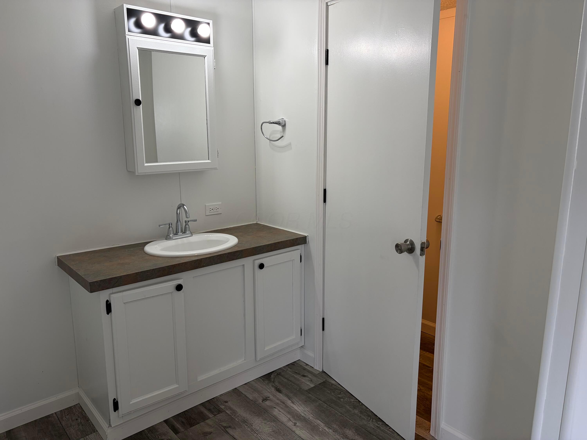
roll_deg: +1.0
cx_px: 294
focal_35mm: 26
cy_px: 220
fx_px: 441
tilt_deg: -10.3
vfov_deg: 53.1
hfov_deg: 67.3
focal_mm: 5.96
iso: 50
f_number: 1.6
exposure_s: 1/120
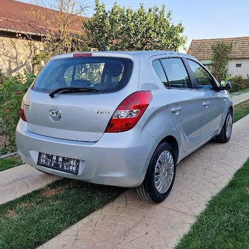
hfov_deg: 51.0
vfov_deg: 51.1
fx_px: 260
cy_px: 132
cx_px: 139
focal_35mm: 32
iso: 50
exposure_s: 1/476
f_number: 1.8
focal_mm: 5.4
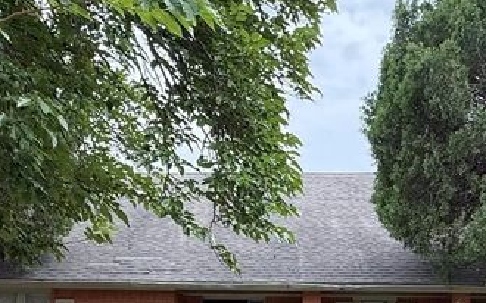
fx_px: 609
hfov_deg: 43.5
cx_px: 242
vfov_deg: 26.1
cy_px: 321
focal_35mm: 46
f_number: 2.2
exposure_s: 1/468
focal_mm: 2.22
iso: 64
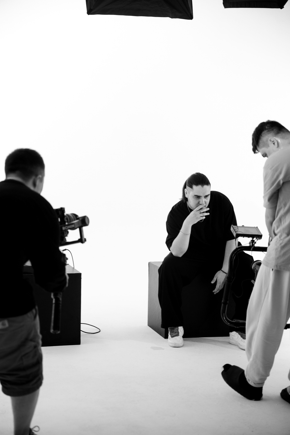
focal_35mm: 70
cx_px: 145
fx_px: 846
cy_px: 218
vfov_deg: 28.8
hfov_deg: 19.5
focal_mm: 70
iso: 160
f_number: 2.8
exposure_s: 1/160
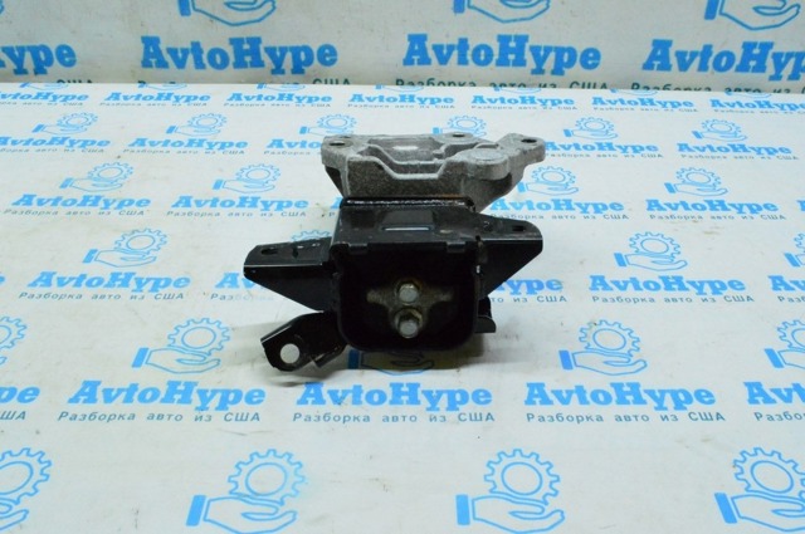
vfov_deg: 39.9
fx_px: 737
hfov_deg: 57.3
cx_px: 402
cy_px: 267
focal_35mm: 33
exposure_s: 1/30
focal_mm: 22
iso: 6400
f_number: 25
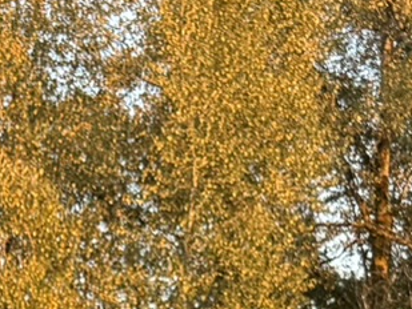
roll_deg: -0.8
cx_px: -197
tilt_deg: -7.1
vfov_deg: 7.8
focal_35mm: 159
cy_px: 990
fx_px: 1893
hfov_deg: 11.9
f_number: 1.78
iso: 100
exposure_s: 1/121
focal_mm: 6.76
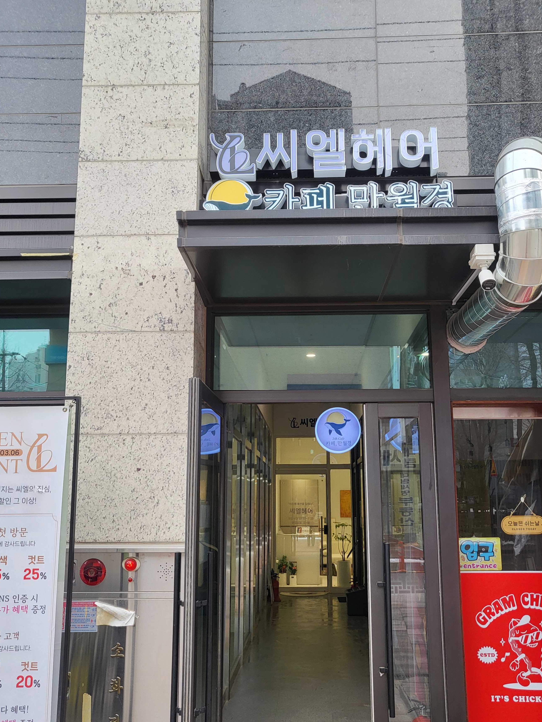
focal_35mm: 30
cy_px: 383
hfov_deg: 46.8
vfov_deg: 59.9
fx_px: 626
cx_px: 284
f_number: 1.8
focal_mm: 4.25
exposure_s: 1/318
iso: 50
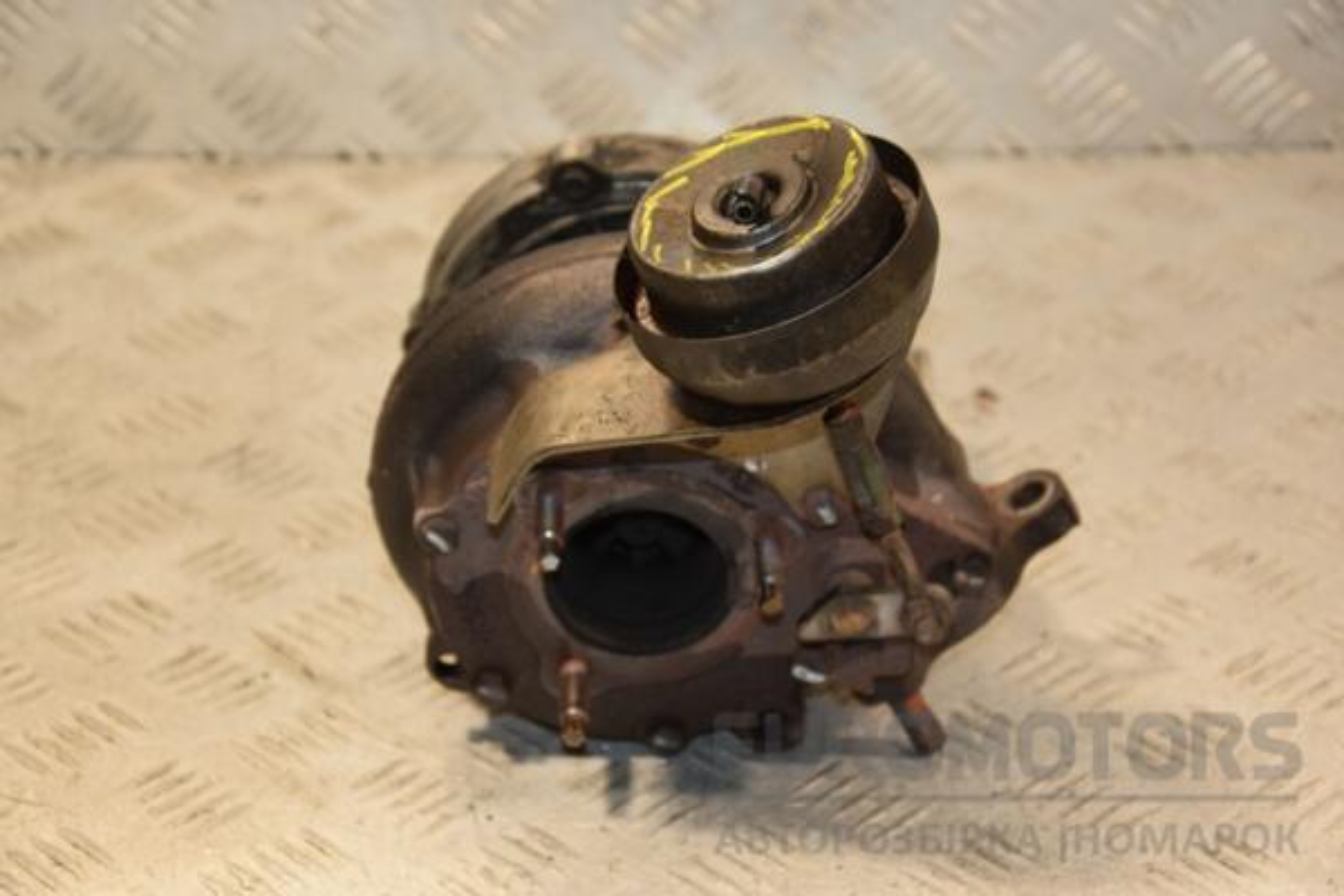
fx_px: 3696
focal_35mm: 99
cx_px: 672
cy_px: 448
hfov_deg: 20.6
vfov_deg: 13.8
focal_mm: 66
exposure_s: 1/160
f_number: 5.3
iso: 800
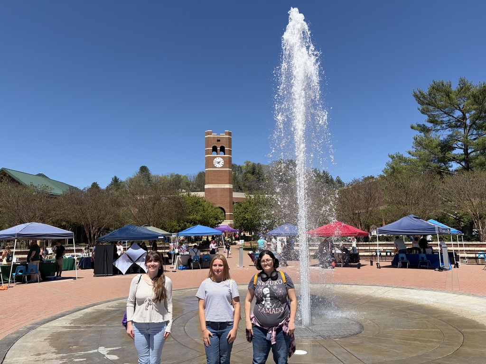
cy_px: 182
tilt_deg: +8.6
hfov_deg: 67.3
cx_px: 243
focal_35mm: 26
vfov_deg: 53.1
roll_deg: +1.5
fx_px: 365
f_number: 1.6
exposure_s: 1/5814
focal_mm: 5.96
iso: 64
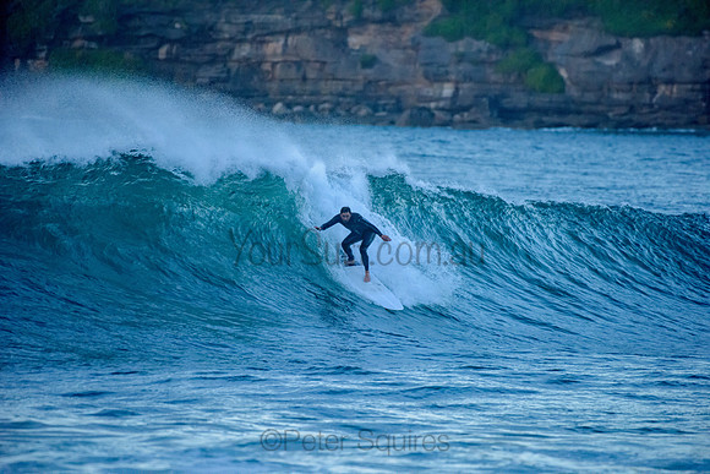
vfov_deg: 2.8
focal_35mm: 500
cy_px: 237
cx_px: 355
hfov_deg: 4.1
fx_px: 9867
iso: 2800
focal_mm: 500
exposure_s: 1/1600
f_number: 5.6
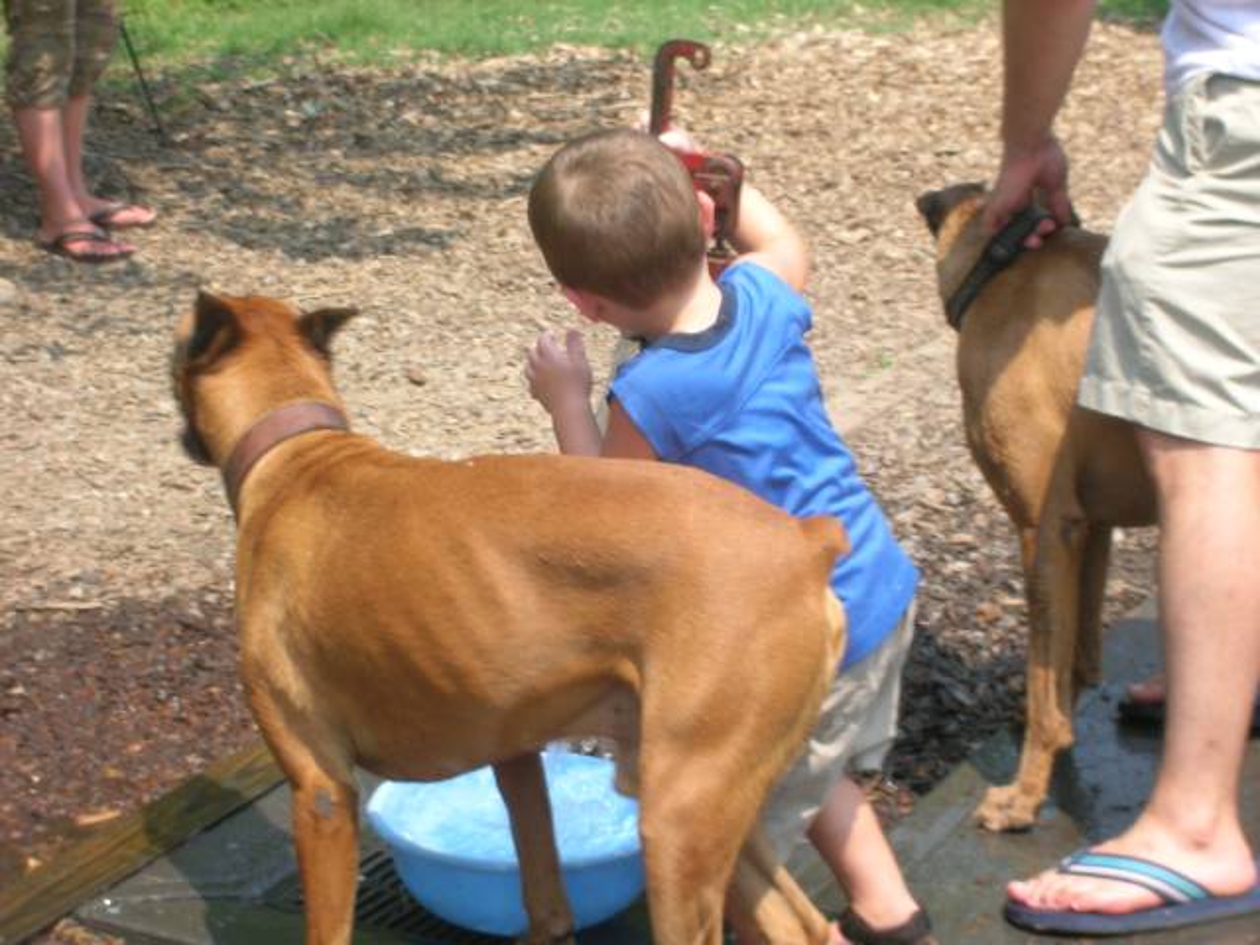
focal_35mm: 102
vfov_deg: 14.5
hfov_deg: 19.3
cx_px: 630
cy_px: 472
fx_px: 3713
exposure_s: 1/68.7
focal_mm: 17.1
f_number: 8.2
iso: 50
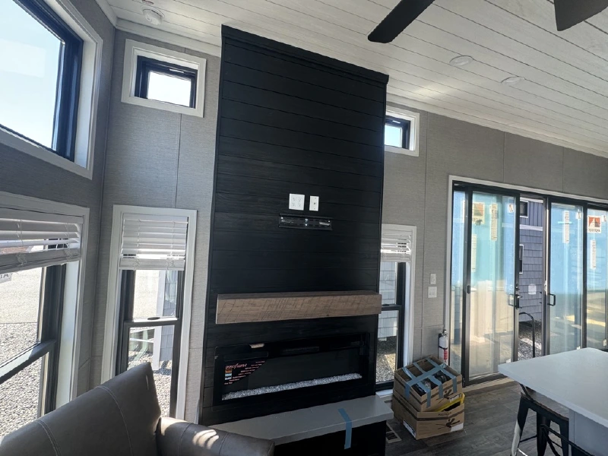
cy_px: 228
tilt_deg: +2.5
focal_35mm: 14
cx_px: 304
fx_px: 246
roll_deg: -3.0
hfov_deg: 102.1
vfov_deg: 85.7
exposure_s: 1/99
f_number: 2.2
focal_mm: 2.22
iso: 80
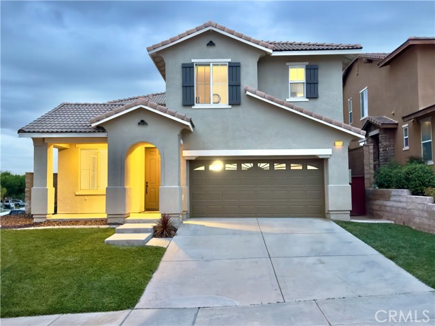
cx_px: 218
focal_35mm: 35
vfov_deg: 40.7
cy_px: 163
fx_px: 440
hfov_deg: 52.6
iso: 800
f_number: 1.78
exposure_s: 1/30
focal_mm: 6.76
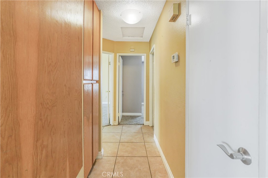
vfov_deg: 73.7
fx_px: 119
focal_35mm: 16
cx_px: 134
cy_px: 89
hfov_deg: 96.8
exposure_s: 1/30
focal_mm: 16
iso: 2500
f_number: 10
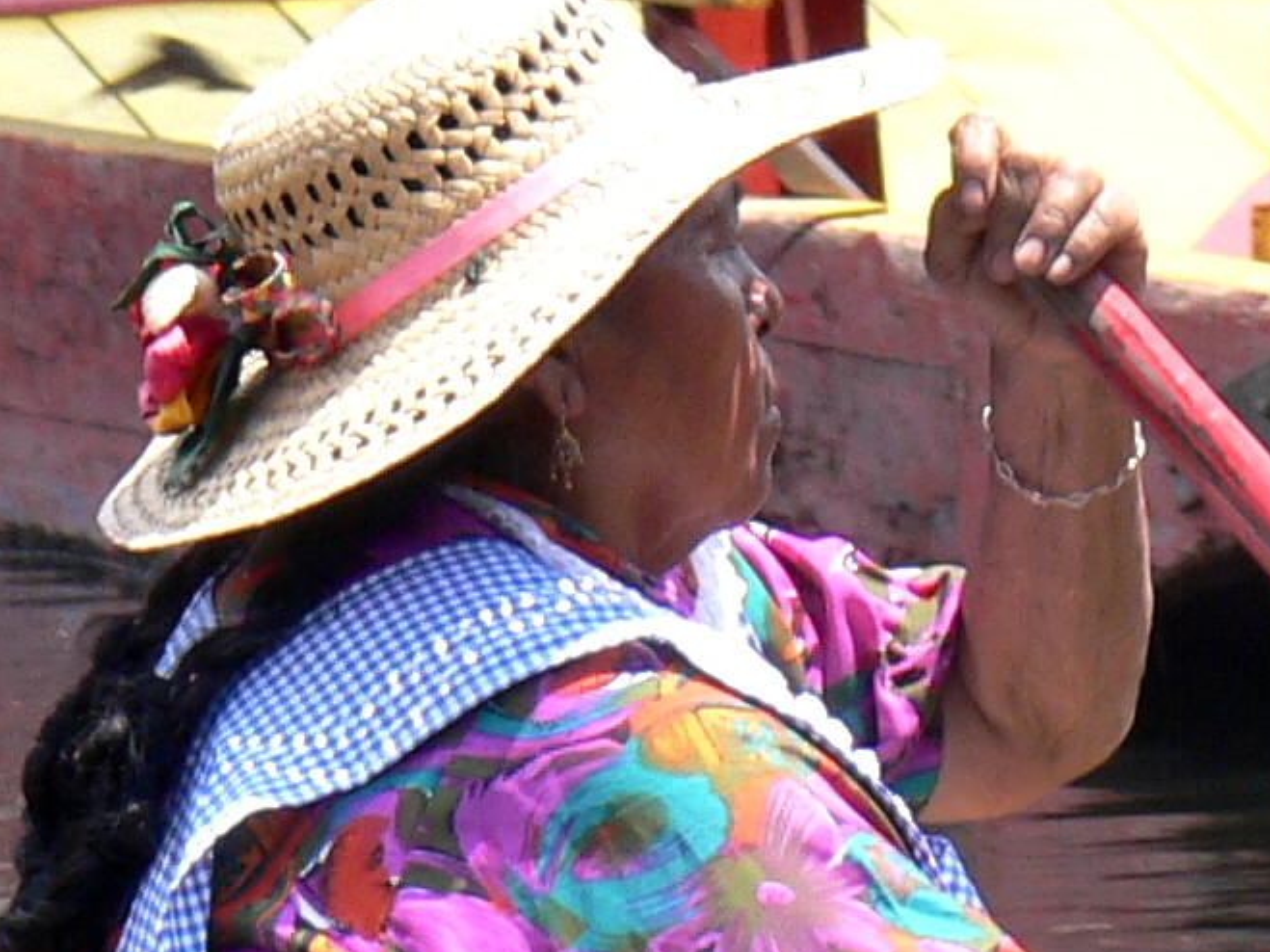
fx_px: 28502
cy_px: 1318
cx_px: 1320
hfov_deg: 2.6
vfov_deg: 1.9
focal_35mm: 777
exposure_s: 1/125
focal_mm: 33.3
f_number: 5.6
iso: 80
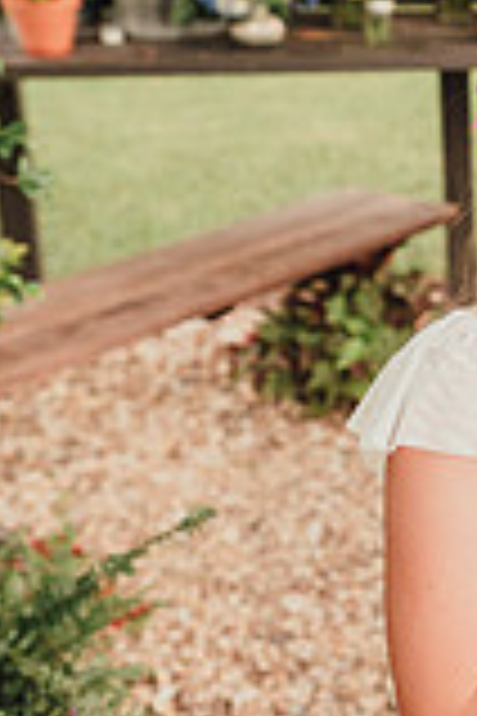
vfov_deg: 29.4
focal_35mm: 68
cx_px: 657
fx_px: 1351
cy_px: 234
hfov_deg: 18.3
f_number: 2.8
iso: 320
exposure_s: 1/200
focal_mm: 24
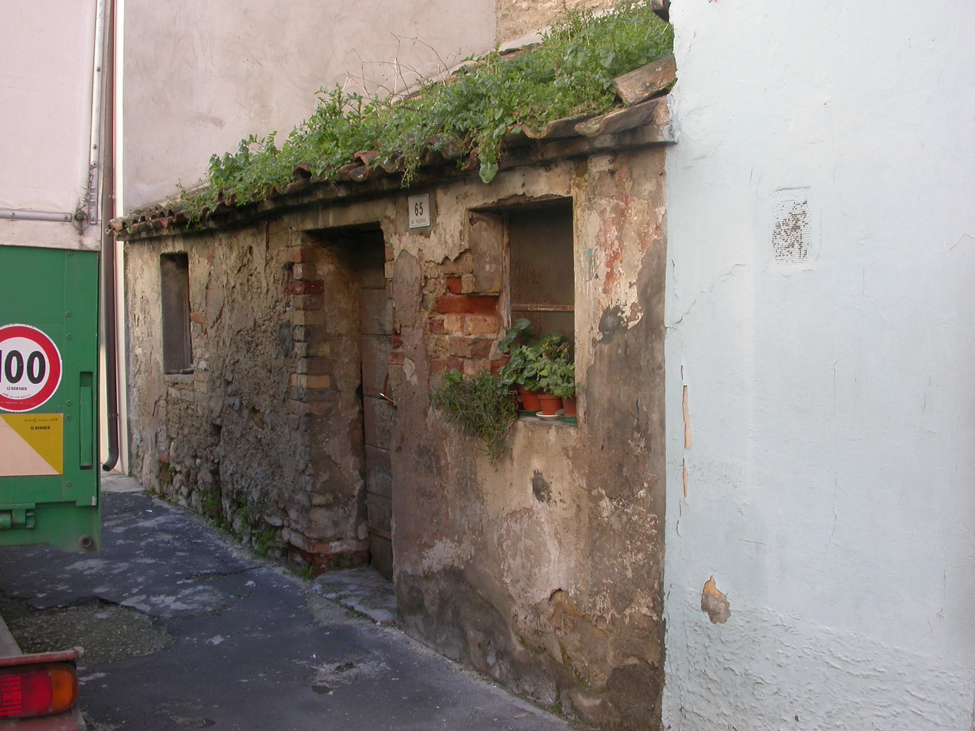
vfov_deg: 37.7
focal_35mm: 38
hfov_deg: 49.0
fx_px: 1070
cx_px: 488
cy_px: 366
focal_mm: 7.85
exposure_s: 1/100
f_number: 4.2
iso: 100
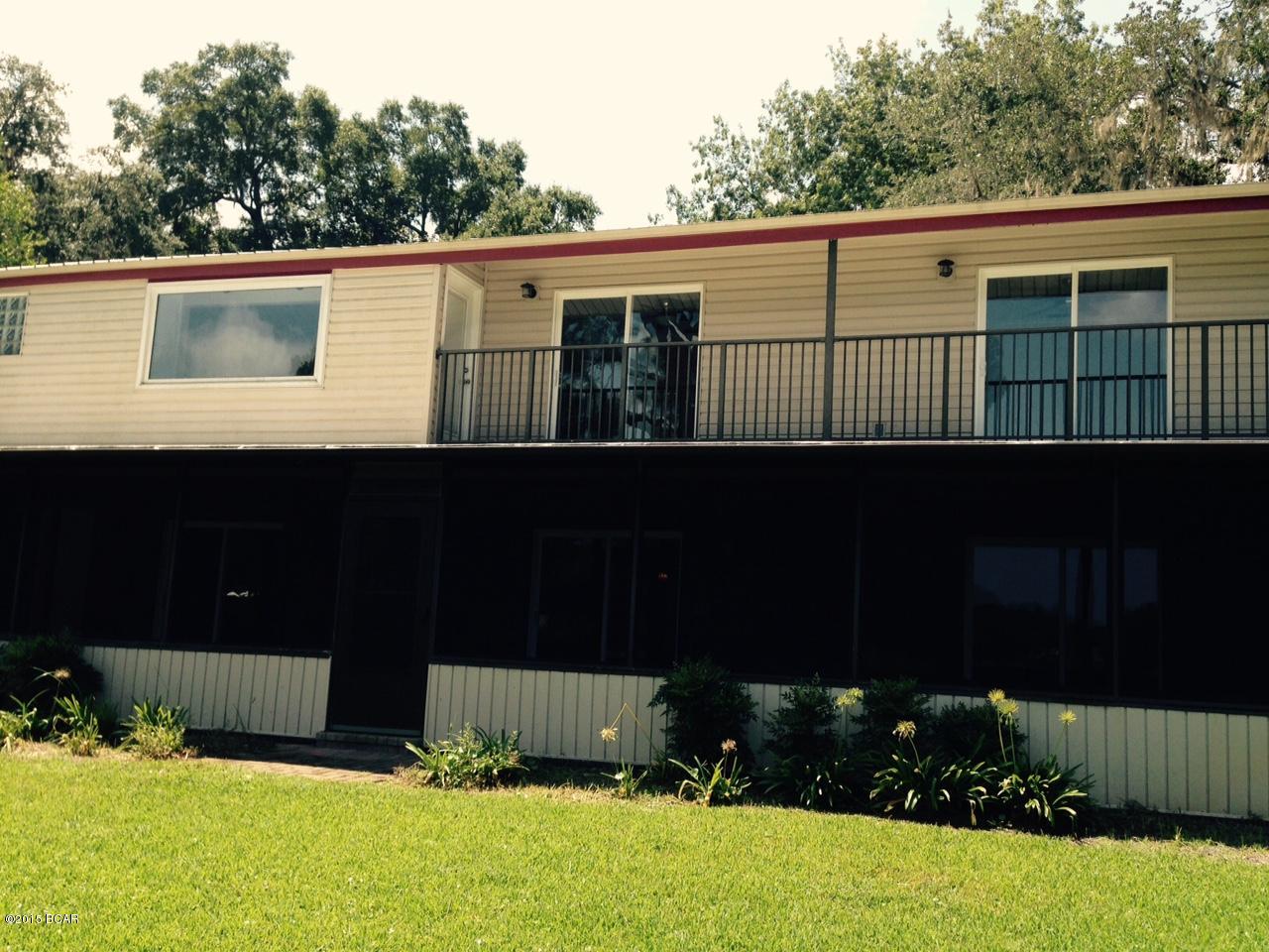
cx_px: 634
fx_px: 1210
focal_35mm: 33
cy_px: 476
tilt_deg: +6.3
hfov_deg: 55.4
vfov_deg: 42.9
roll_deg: -4.3
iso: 50
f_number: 2.4
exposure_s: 1/753
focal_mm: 4.12
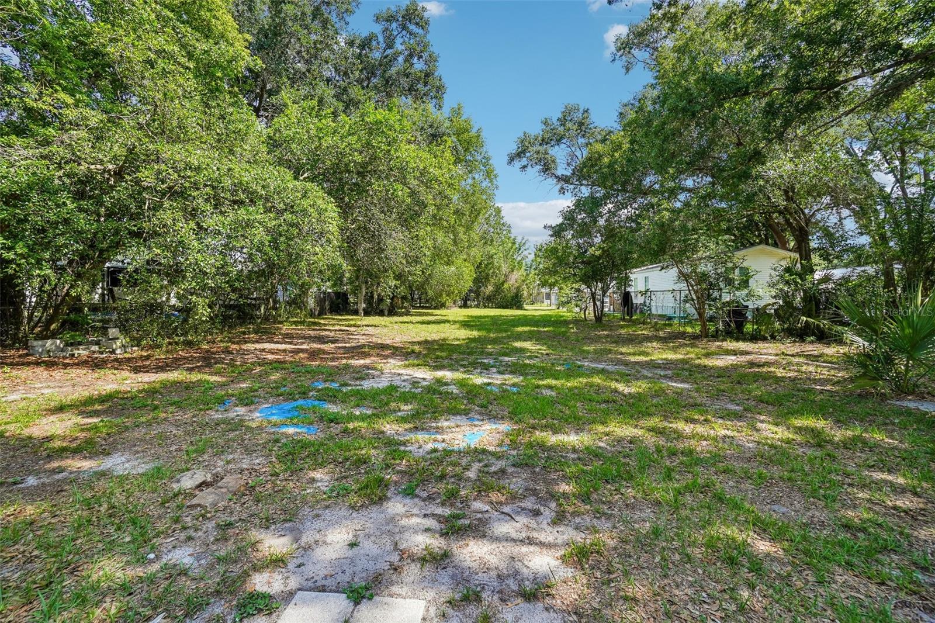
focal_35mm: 15
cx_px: 468
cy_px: 312
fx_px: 389
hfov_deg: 100.4
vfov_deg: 77.3
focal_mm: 10
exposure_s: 1/60
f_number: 8
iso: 100
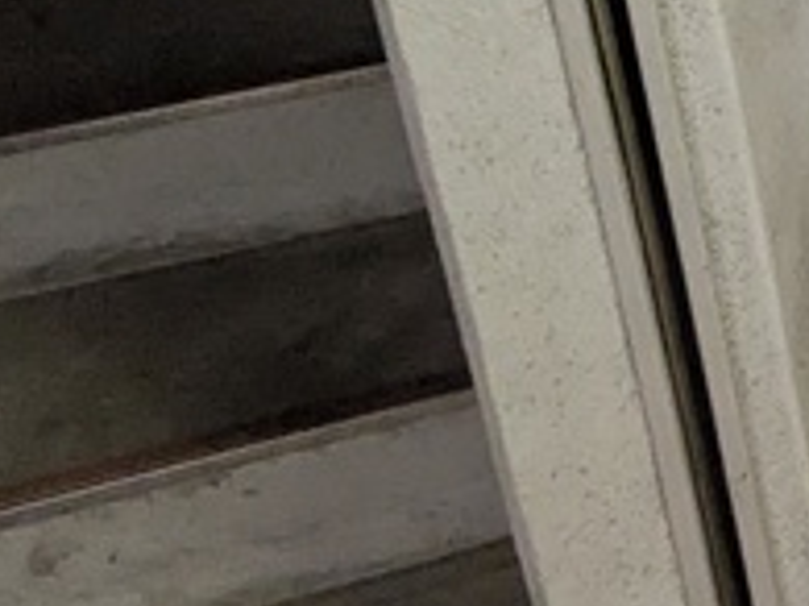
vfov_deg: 17.3
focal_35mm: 69
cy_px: -490
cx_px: 1643
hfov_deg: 18.2
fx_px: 1612
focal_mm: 1.83
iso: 373
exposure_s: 1/40
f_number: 2.2
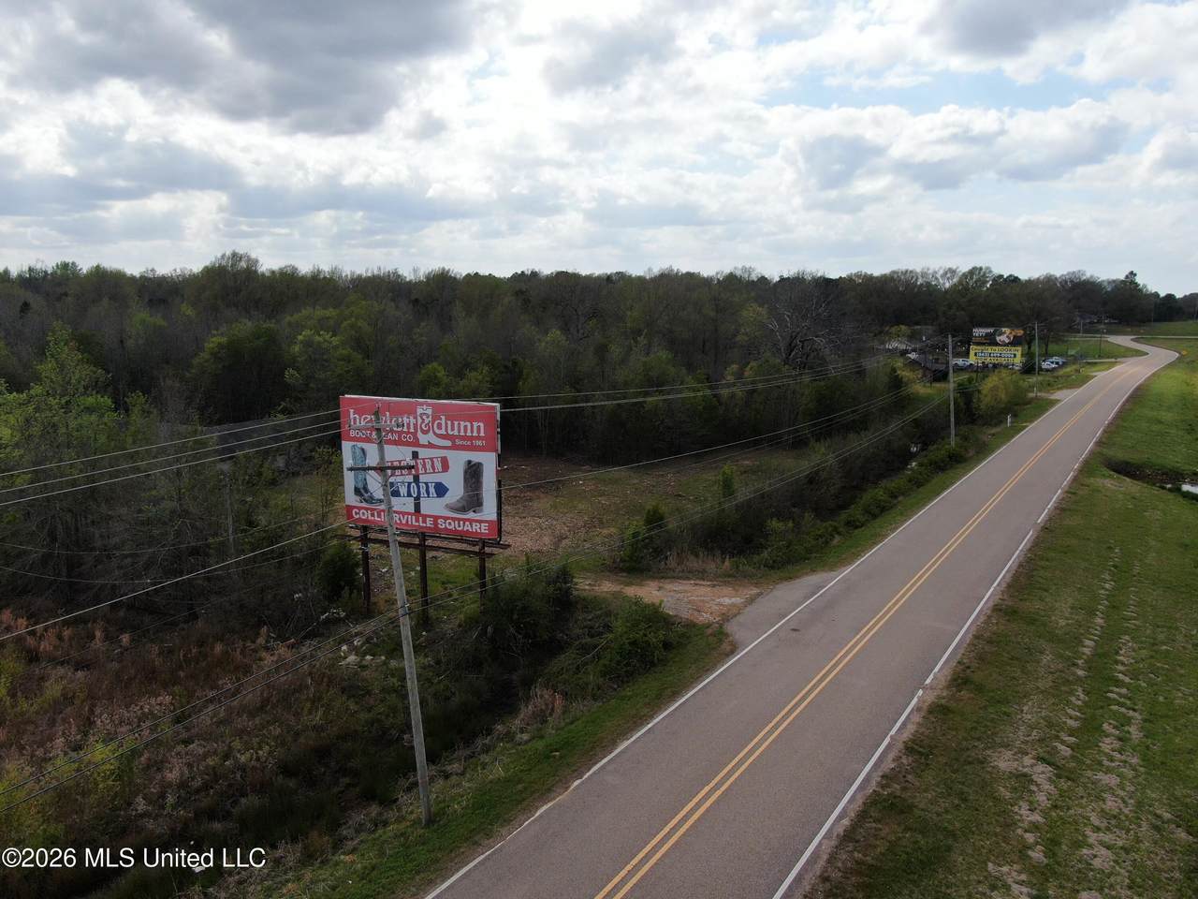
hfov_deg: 71.6
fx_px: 831
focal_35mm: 24
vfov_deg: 56.8
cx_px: 599
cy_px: 450
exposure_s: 1/1600
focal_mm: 4.39
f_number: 2.8
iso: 100
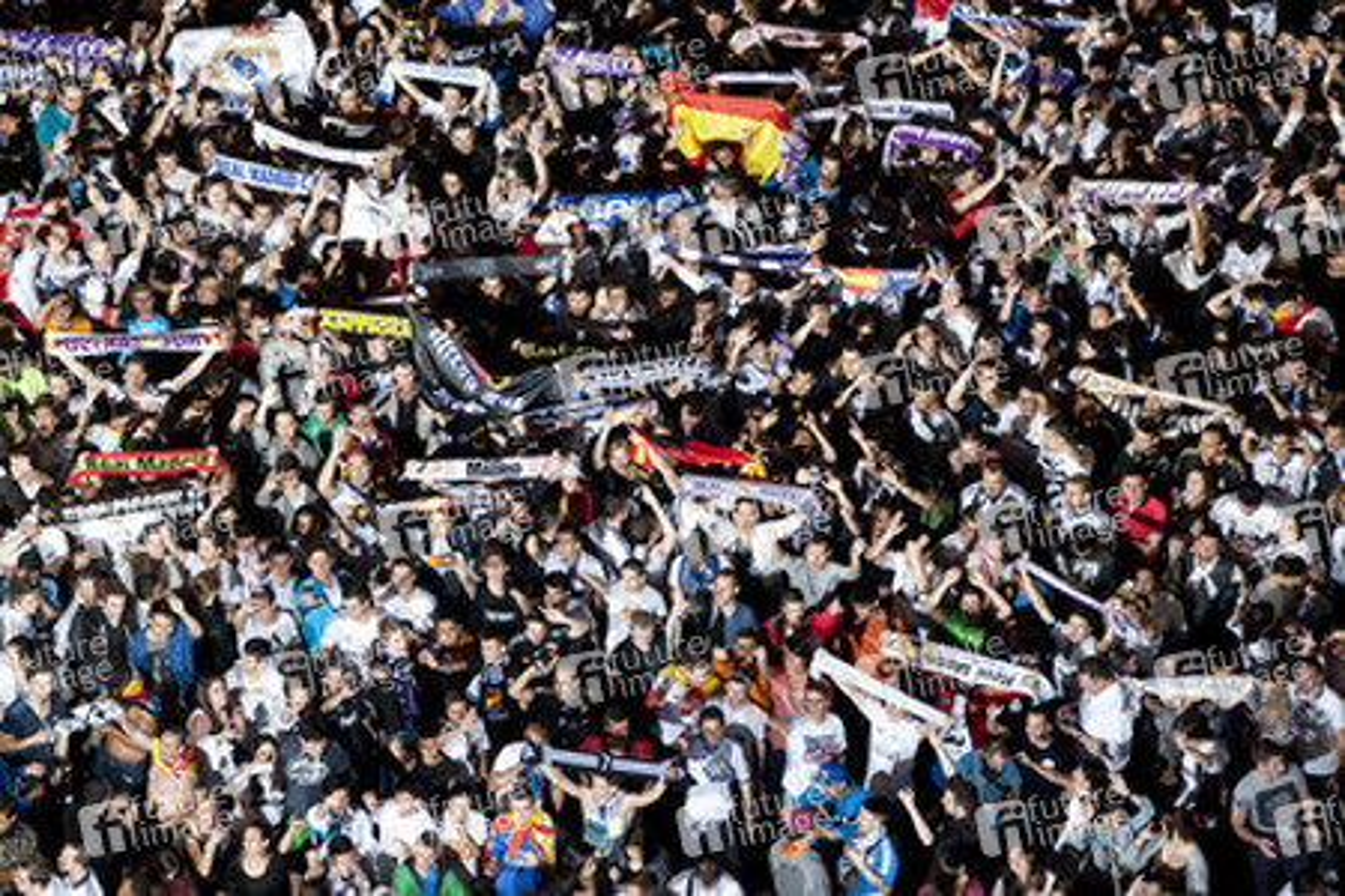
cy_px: 448
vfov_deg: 8.3
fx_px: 6164
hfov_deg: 12.5
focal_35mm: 165
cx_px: 672
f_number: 4
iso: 2000
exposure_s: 1/200
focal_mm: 165
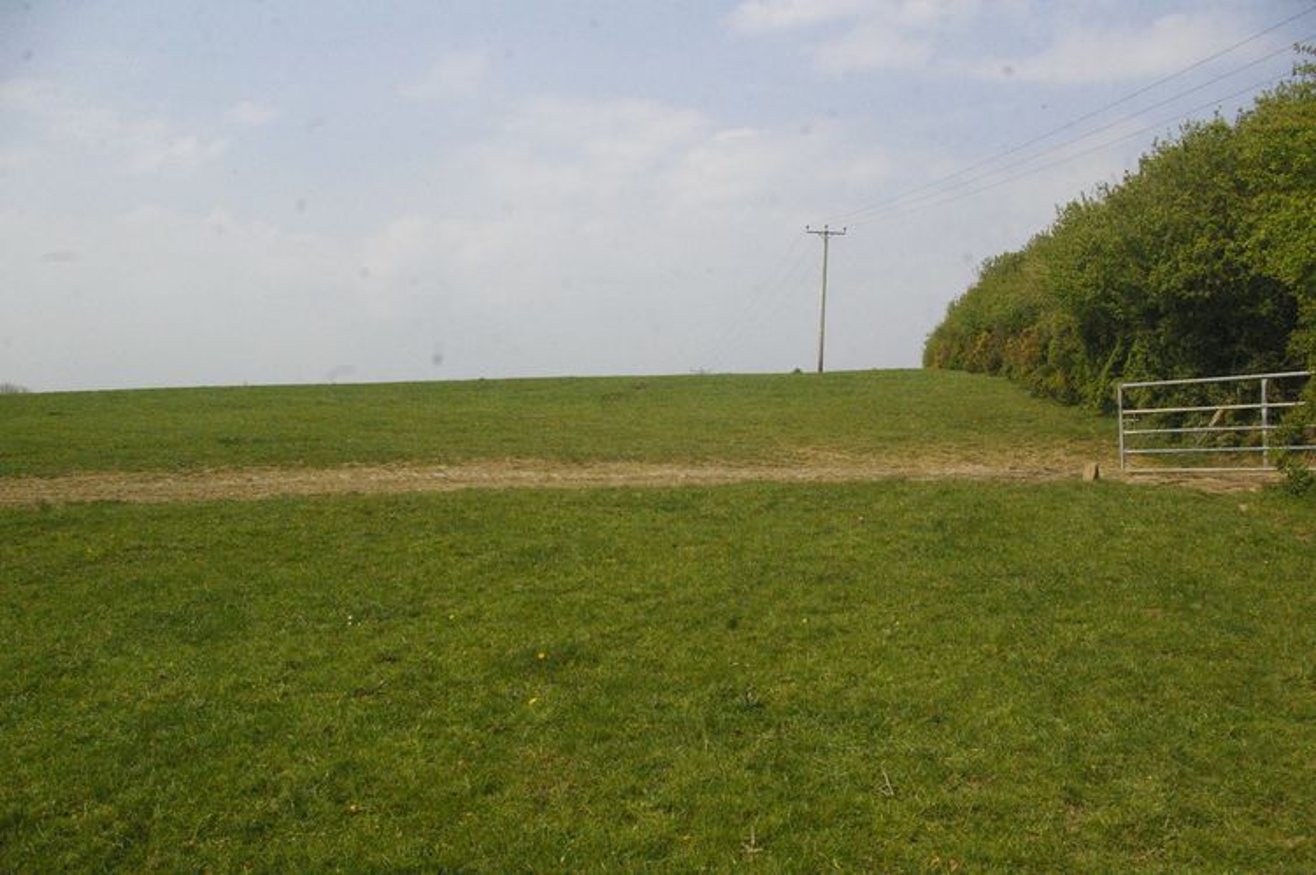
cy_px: 438
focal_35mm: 30
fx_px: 1096
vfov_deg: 43.6
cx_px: 658
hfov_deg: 62.0
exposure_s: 1/3000
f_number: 13
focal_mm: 20
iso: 3200
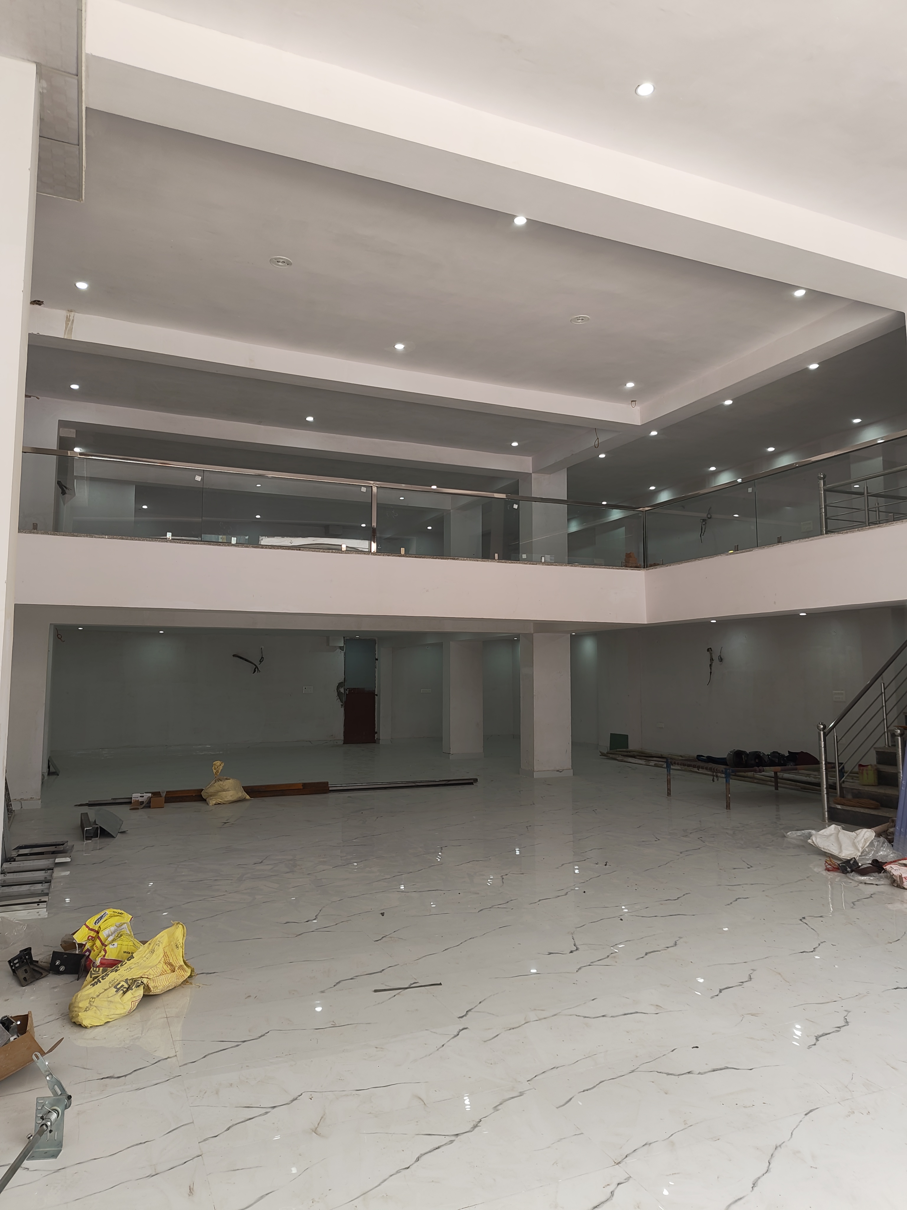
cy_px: 605
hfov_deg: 56.8
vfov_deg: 71.6
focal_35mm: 24
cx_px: 454
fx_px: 838
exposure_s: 1/100
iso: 125
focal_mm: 5.56
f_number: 1.88
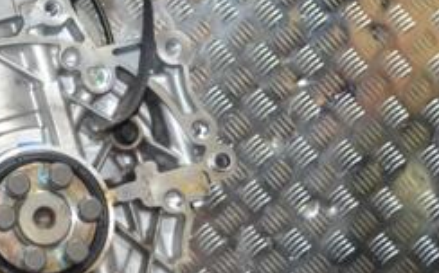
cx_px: -56
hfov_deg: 17.8
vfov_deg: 11.5
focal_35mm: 113
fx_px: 1351
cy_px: 92
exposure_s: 1/60
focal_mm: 30
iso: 1400
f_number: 4.5
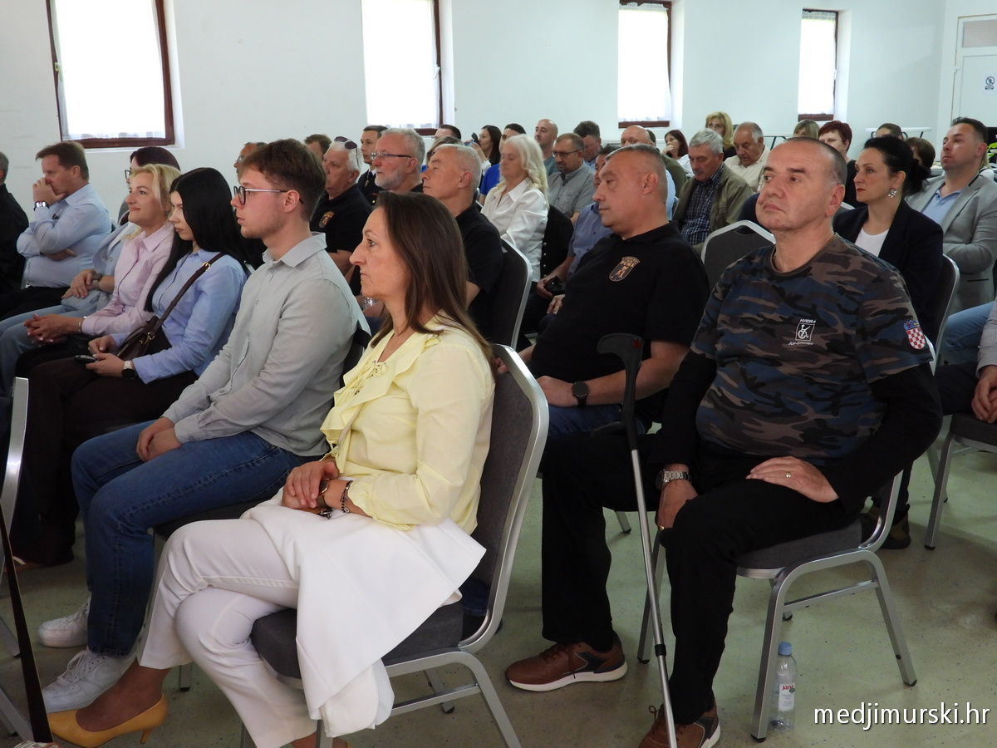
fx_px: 1094
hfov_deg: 49.0
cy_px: 374
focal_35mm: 38
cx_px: 498
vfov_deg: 37.7
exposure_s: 1/25
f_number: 3.2
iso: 400
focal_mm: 6.8
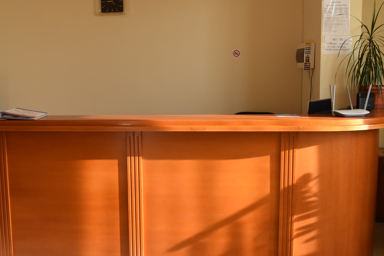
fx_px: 469
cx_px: 152
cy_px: 129
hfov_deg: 44.2
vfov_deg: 30.5
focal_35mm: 44
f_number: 5.6
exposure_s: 1/125
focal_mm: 22
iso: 400
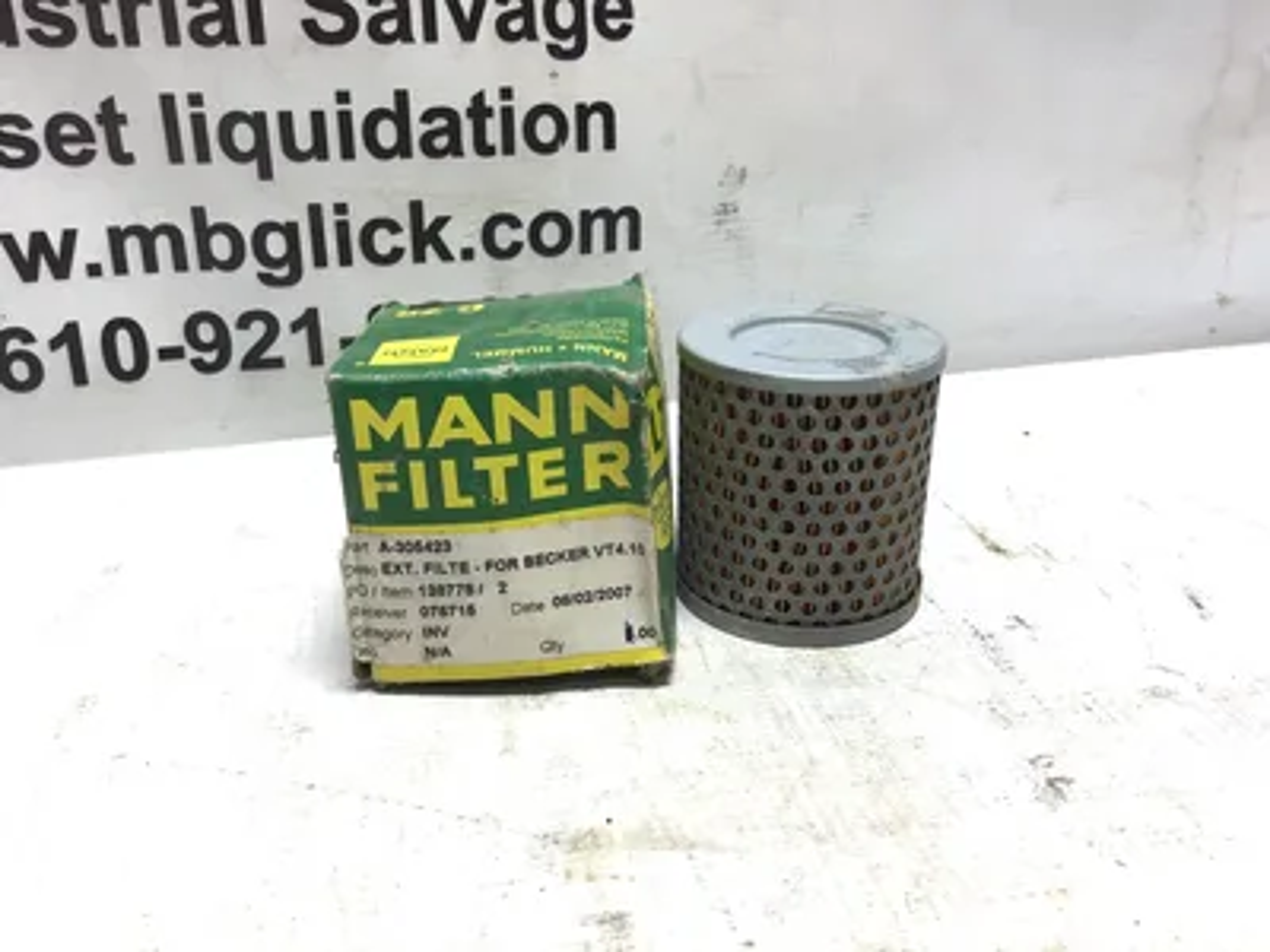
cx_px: 635
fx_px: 1137
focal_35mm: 31
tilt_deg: -23.9
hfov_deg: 58.4
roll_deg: +0.6
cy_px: 476
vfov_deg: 45.4
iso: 32
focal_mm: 3.3
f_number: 2.4
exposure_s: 1/120
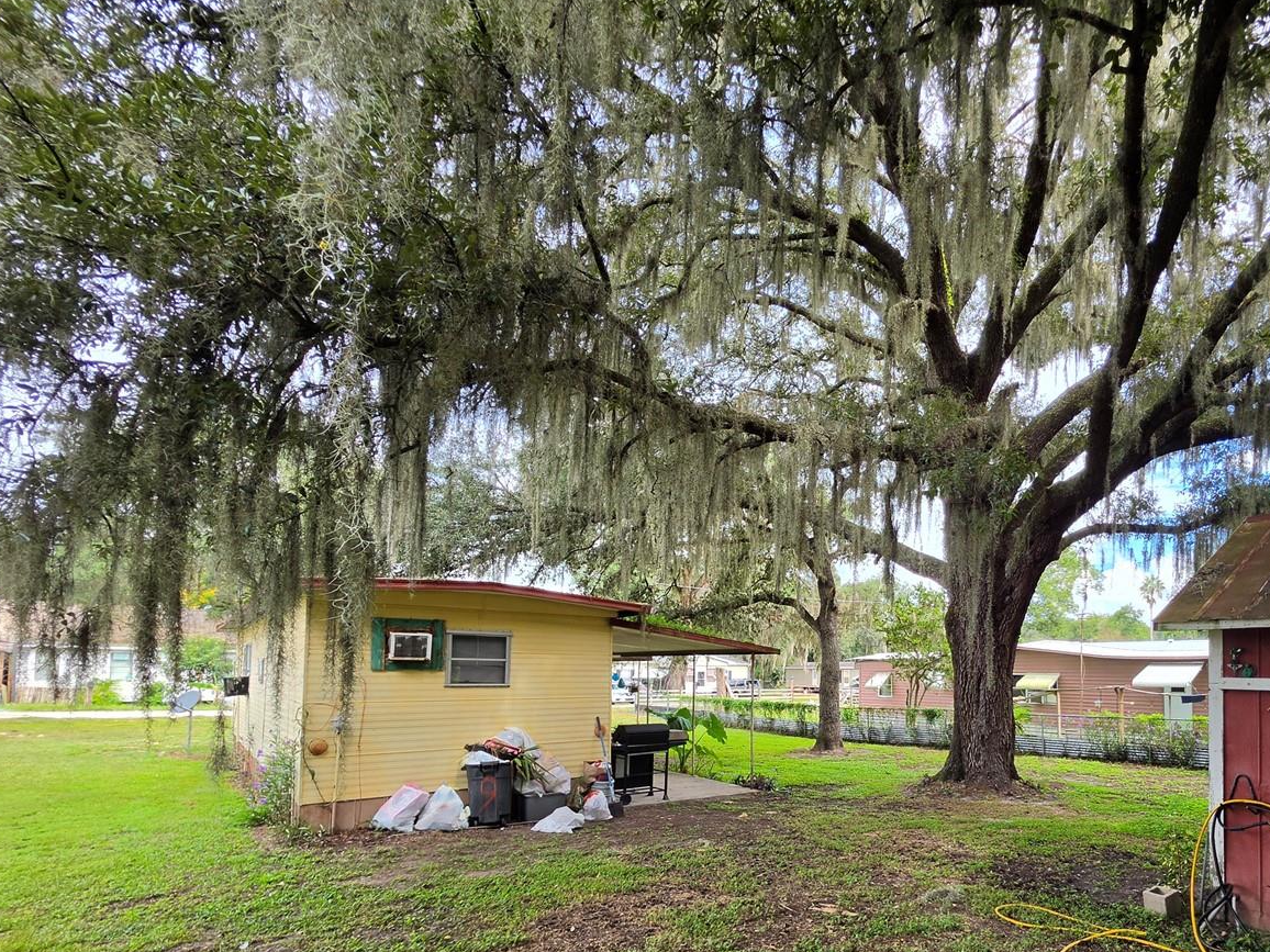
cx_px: 829
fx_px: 660
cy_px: 648
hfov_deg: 85.2
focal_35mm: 18
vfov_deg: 69.2
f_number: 1.9
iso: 40
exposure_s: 1/369
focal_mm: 2.2
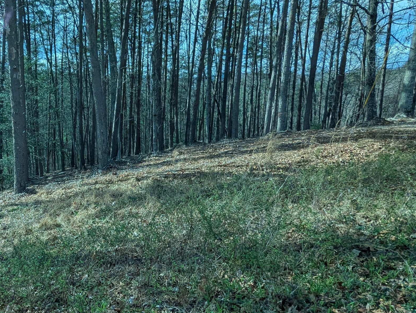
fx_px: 373
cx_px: 101
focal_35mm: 31
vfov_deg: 45.5
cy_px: 155
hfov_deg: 55.3
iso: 44
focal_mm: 2.35
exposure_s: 1/2020
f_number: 2.2
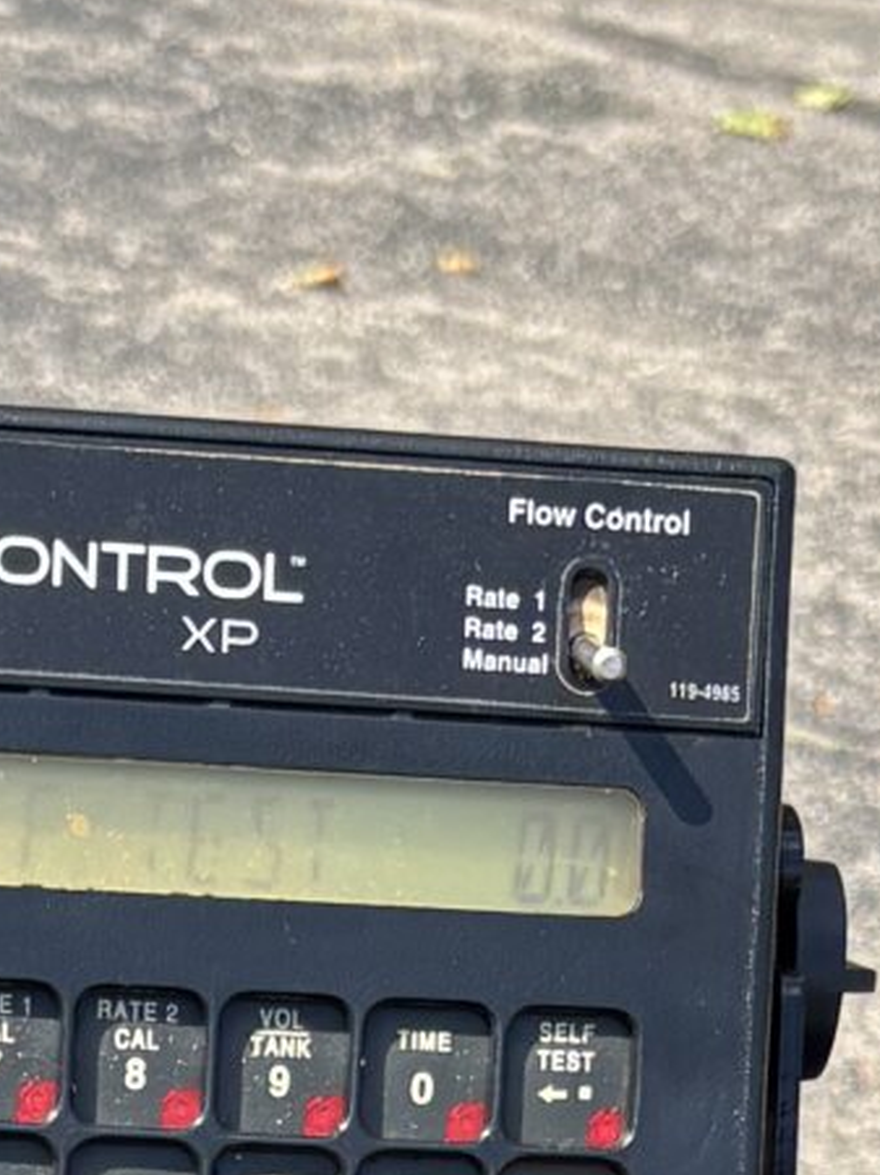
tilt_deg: -34.6
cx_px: 209
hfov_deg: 10.0
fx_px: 5021
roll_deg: -5.1
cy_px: 2308
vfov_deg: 12.0
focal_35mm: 148
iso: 50
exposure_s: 1/880
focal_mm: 5.96
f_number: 1.6
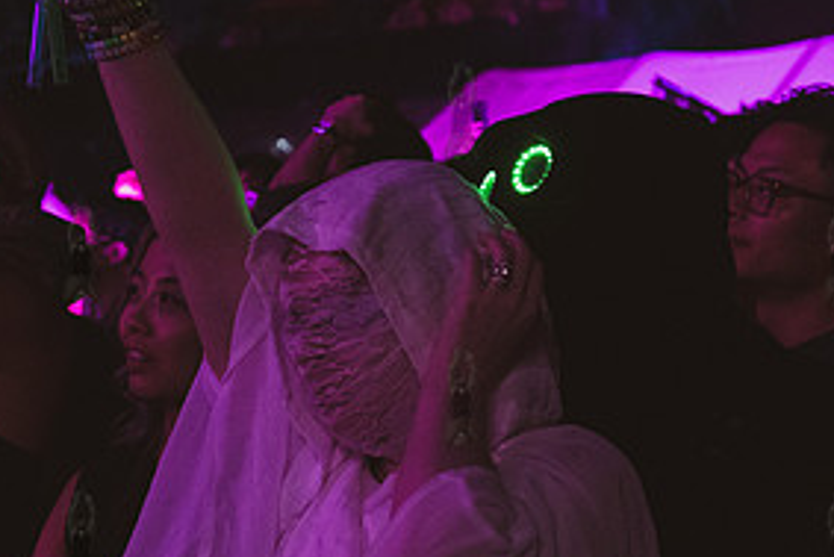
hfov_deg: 23.6
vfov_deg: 15.9
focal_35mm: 86
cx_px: 460
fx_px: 1993
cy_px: 393
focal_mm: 42
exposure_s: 1/200
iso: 6400
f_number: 3.2
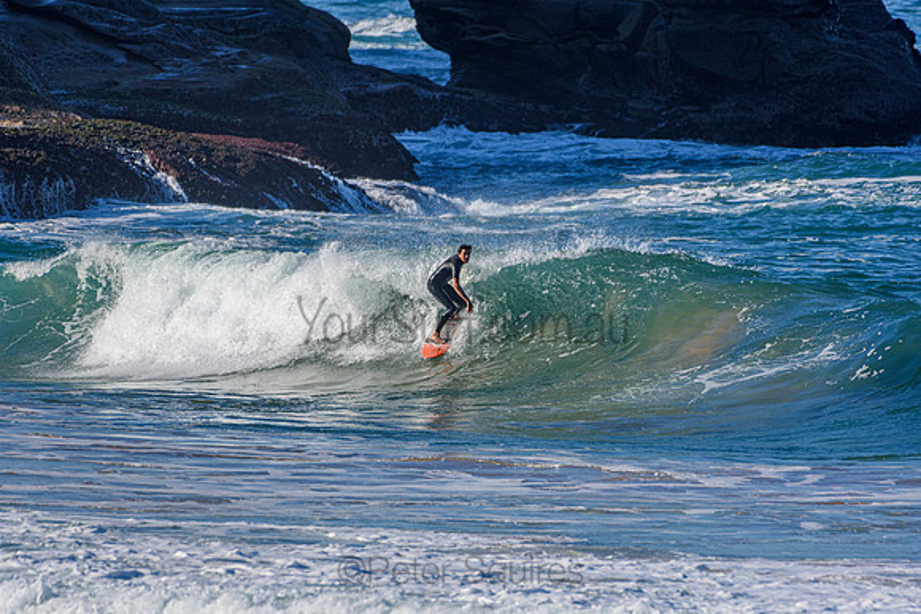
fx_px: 19191
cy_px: 307
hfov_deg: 2.7
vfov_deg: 1.8
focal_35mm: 750
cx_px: 460
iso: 320
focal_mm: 500
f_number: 5.6
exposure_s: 1/2000
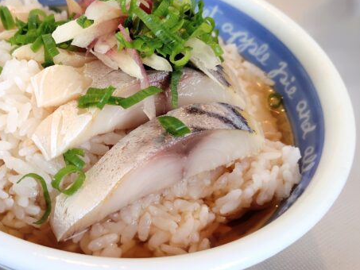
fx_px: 541
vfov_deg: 28.0
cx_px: 105
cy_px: 130
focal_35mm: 52
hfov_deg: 36.2
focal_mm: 5.6
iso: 310
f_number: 1.9
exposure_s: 1/50
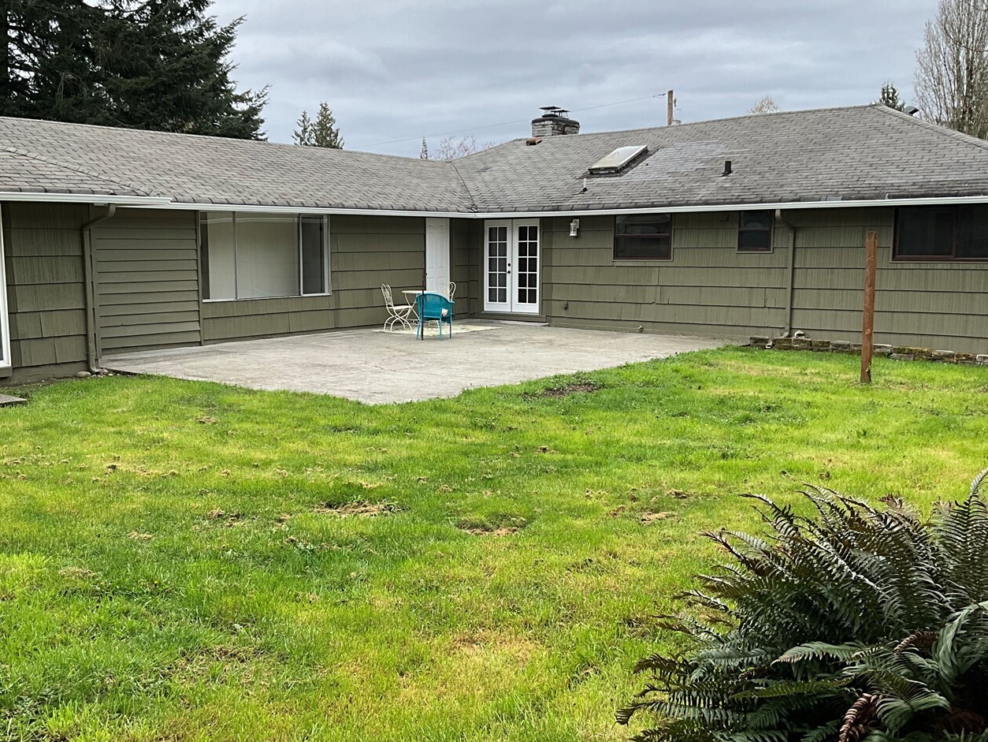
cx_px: 402
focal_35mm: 37
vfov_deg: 38.7
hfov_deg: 49.9
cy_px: 376
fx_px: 1056
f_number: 1.8
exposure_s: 1/461
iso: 25
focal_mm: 3
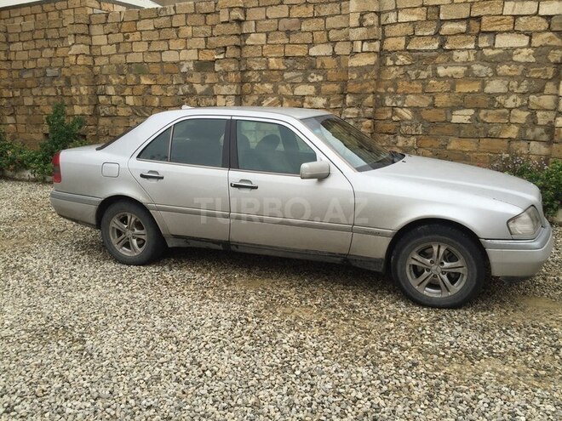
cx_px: 281
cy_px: 210
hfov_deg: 61.7
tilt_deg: -12.0
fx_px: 471
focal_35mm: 29
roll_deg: +0.4
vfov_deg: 48.2
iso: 32
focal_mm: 4.15
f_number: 2.2
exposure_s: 1/732
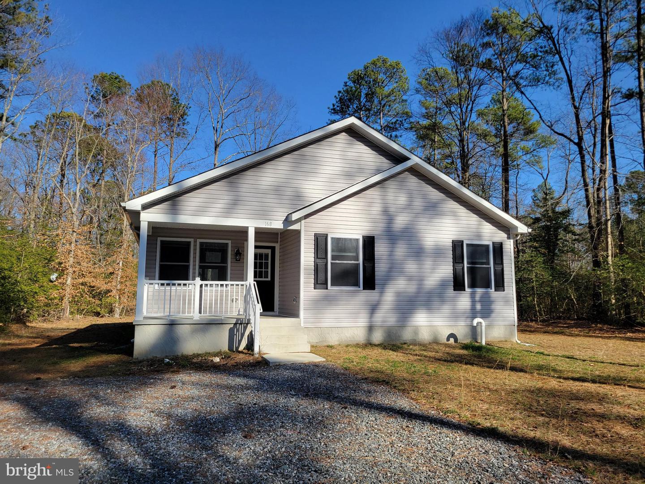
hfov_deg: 67.3
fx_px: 484
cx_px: 322
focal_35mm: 26
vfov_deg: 53.1
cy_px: 242
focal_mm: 5.4
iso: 40
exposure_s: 1/2122
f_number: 1.8
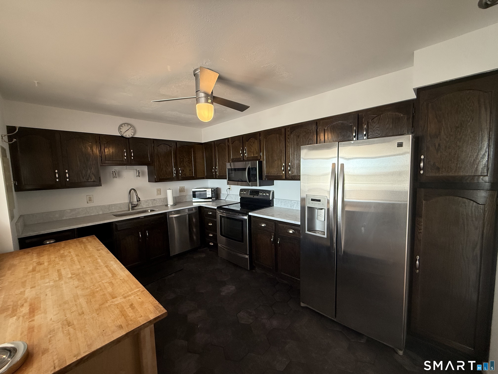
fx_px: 201
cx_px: 249
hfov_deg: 102.1
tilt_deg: -5.3
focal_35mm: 14
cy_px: 187
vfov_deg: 85.7
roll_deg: +1.3
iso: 160
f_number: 2.2
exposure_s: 1/120
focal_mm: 2.22
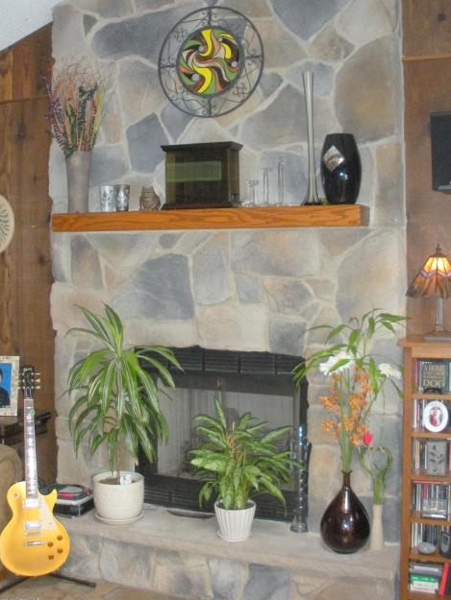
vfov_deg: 43.7
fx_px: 747
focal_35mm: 43
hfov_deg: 33.6
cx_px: 253
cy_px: 254
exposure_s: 1/60
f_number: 3.5
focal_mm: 6.3
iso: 442
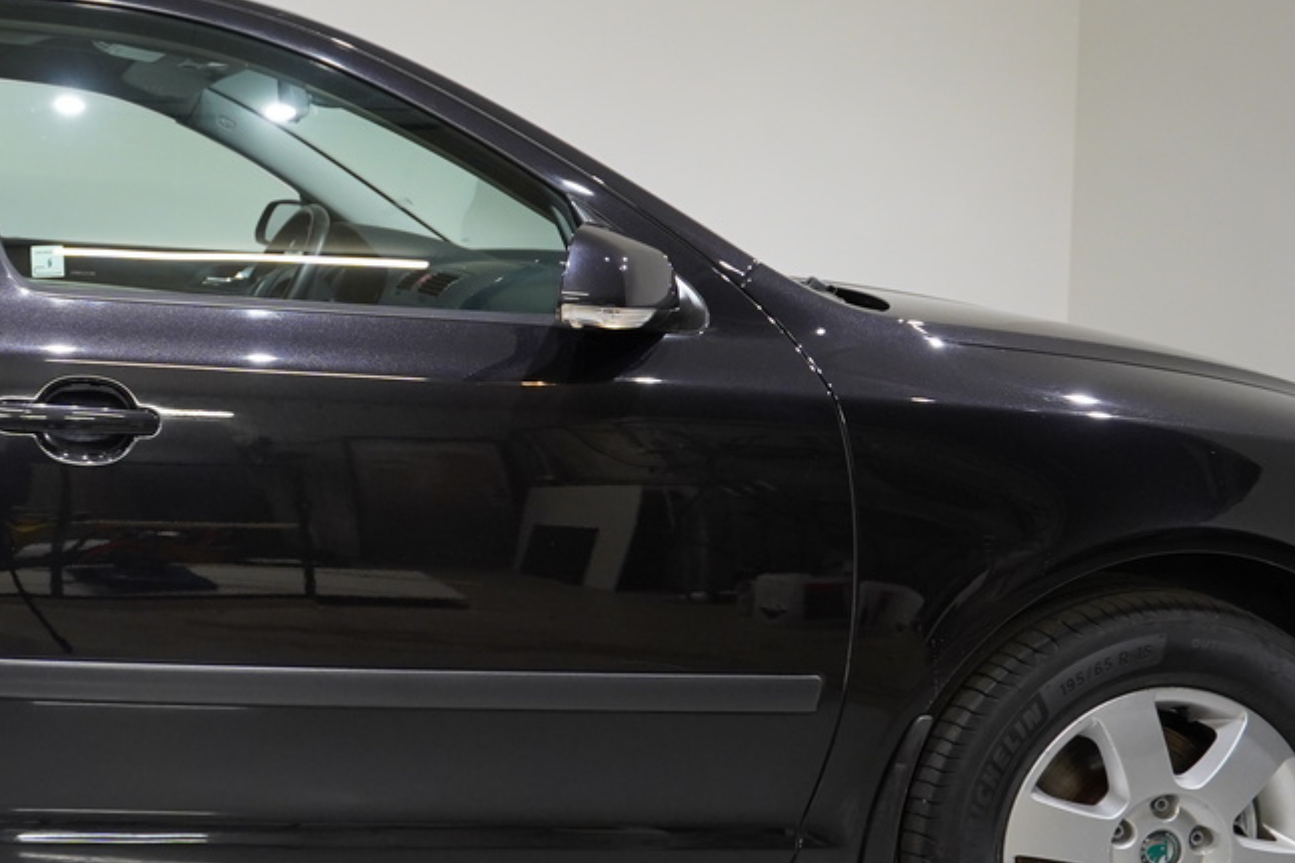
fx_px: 1439
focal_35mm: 40
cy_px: 256
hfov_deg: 41.6
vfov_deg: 33.0
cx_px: -22
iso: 1600
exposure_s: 1/160
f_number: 3.2
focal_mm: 16
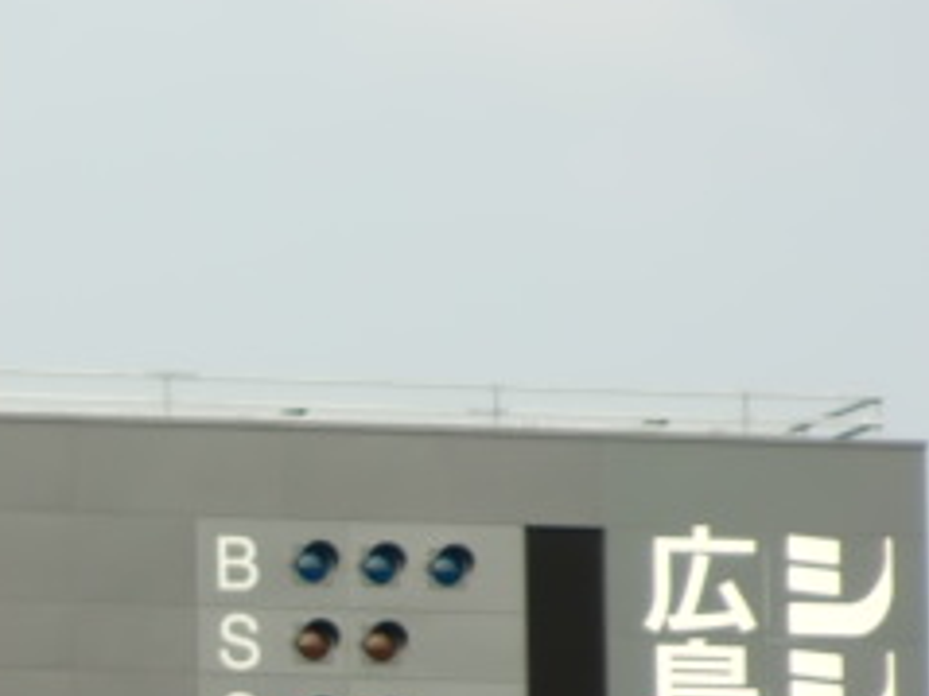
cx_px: -167
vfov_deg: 2.3
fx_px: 17248
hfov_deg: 3.1
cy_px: 906
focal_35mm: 643
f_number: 5.8
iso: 64
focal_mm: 43
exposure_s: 1/250
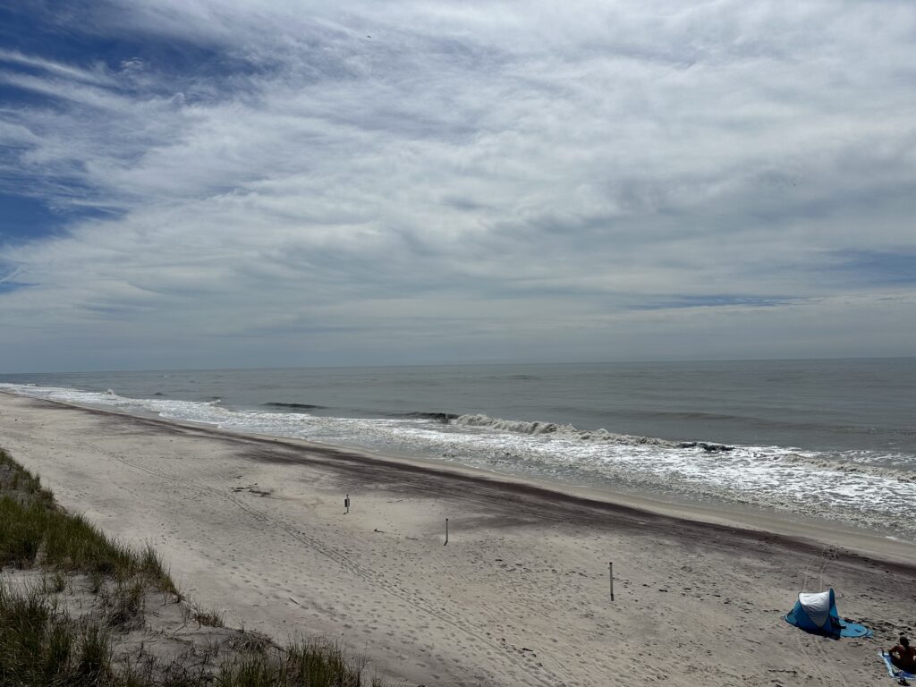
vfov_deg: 56.8
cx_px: 458
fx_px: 635
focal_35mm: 24
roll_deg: +1.2
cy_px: 344
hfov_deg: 71.6
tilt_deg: +1.3
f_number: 1.78
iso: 80
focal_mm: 6.86
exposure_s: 1/18519
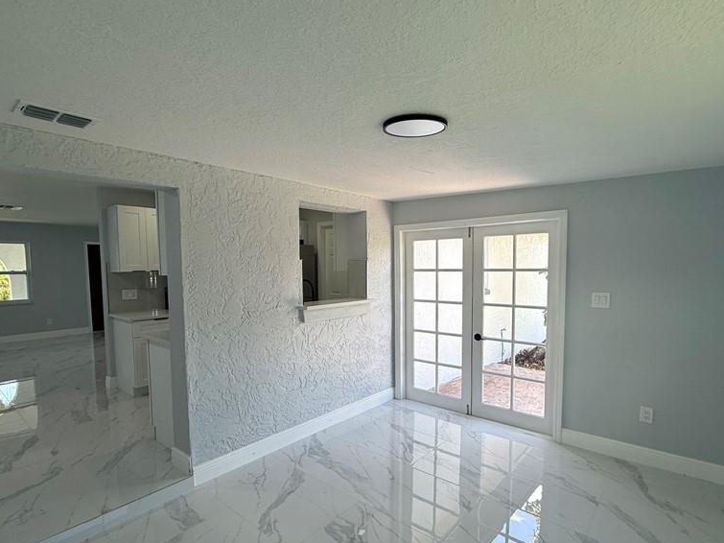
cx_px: 357
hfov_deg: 84.7
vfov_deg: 68.5
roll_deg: +0.2
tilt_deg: -3.3
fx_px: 397
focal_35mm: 19
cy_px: 295
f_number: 2.2
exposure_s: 1/157
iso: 50
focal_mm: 2.22
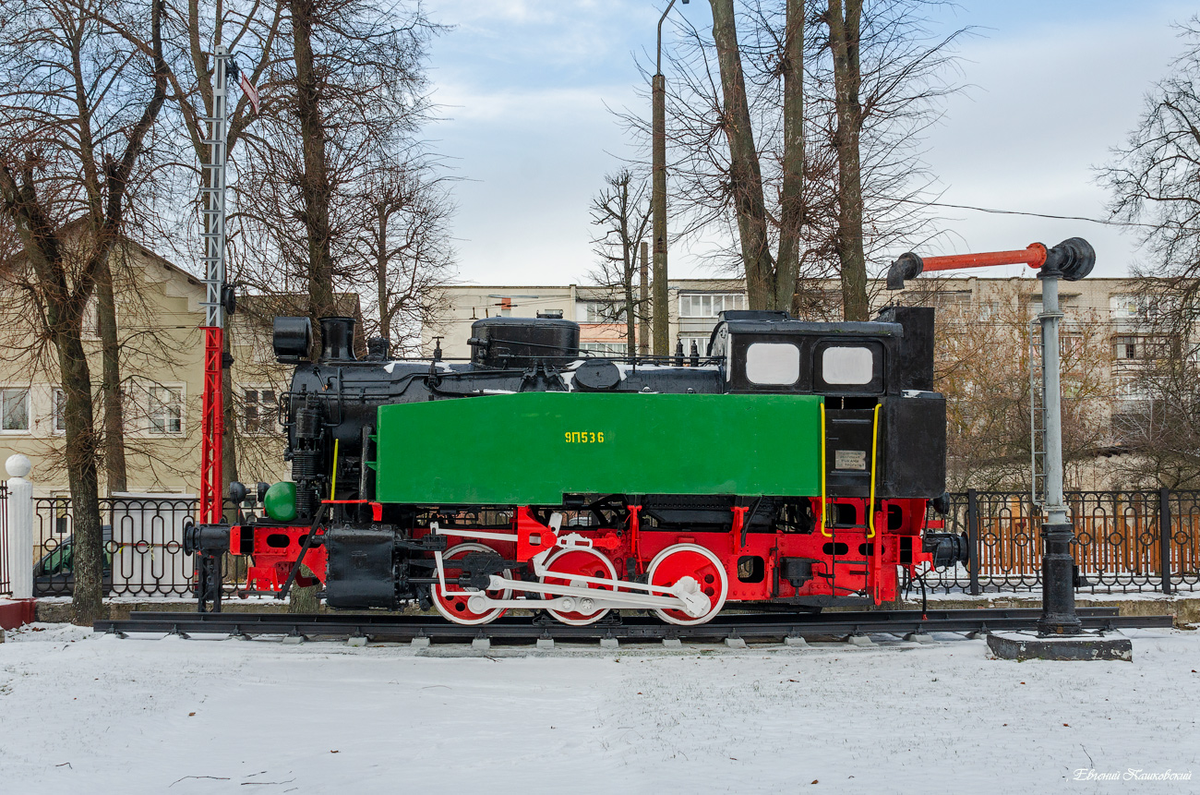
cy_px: 398
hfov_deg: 49.6
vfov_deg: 34.1
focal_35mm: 39
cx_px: 600
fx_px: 1297
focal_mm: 26
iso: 250
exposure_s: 1/320
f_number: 7.1
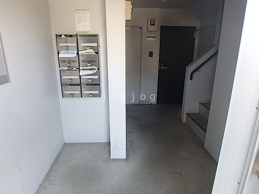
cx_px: 130
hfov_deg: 79.0
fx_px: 157
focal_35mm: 21
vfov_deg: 63.4
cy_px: 97
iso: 400
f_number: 3.5
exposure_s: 1/30
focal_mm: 3.7
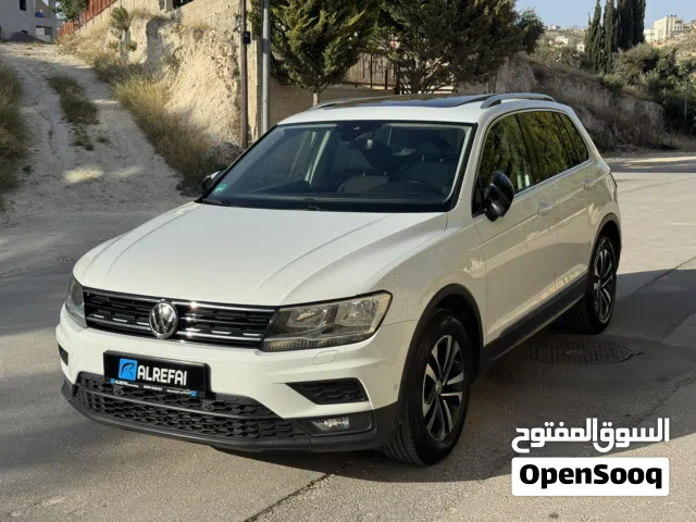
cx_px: 348
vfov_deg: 30.3
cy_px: 261
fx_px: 965
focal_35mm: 48
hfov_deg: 39.7
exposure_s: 1/5376
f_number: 1.78
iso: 64
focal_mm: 6.76
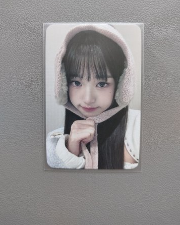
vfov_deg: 61.9
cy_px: 95
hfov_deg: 51.5
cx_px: 89
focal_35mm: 28
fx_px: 186
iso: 125
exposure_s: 1/60
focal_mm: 5.31
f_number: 1.7
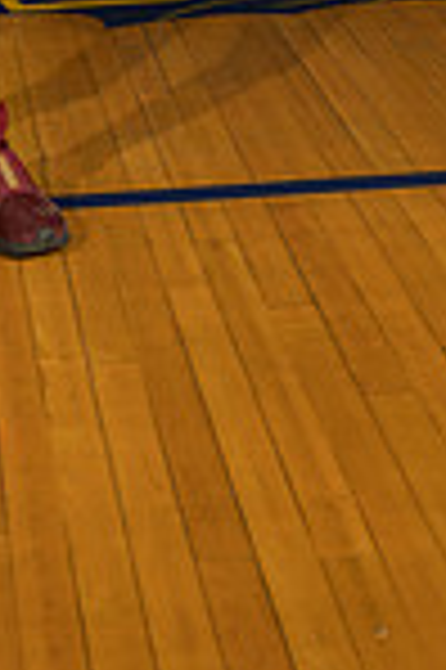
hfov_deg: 11.7
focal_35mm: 115
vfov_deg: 16.4
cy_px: -297
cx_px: -86
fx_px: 2142
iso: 160
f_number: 7.1
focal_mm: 38
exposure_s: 1/200
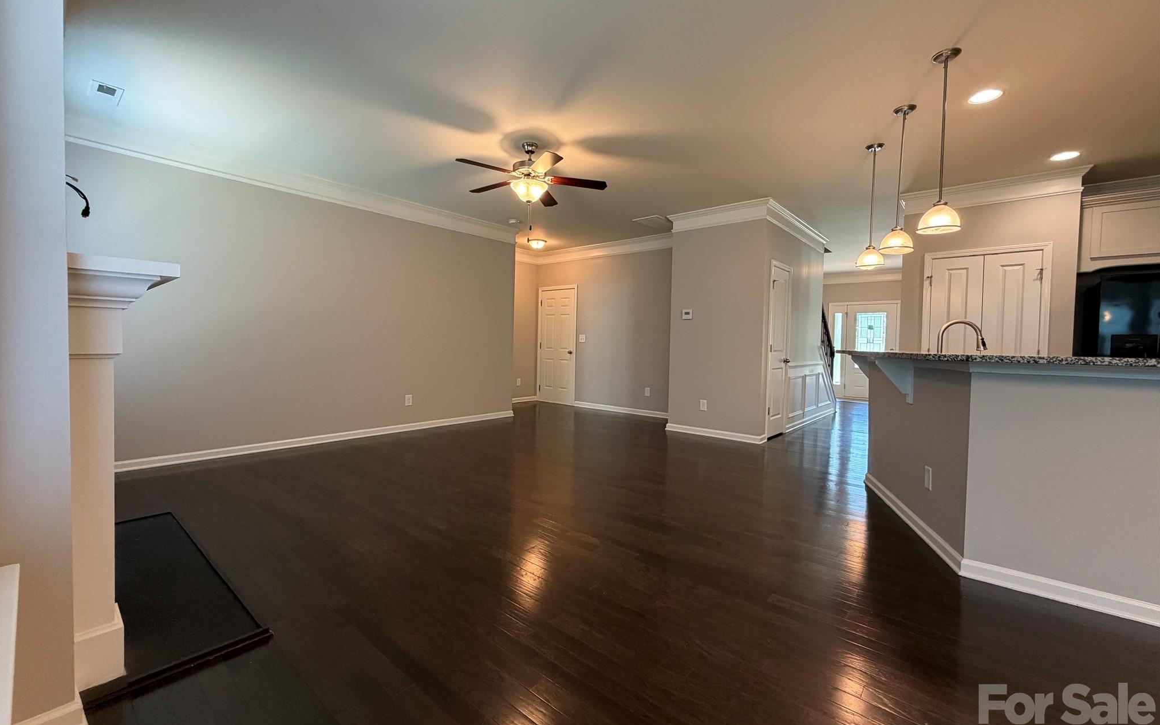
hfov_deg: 101.5
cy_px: 357
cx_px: 575
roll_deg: -0.9
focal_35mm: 15
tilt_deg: -2.0
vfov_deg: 74.8
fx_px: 474
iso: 320
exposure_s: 1/60
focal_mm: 2.22
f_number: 2.2
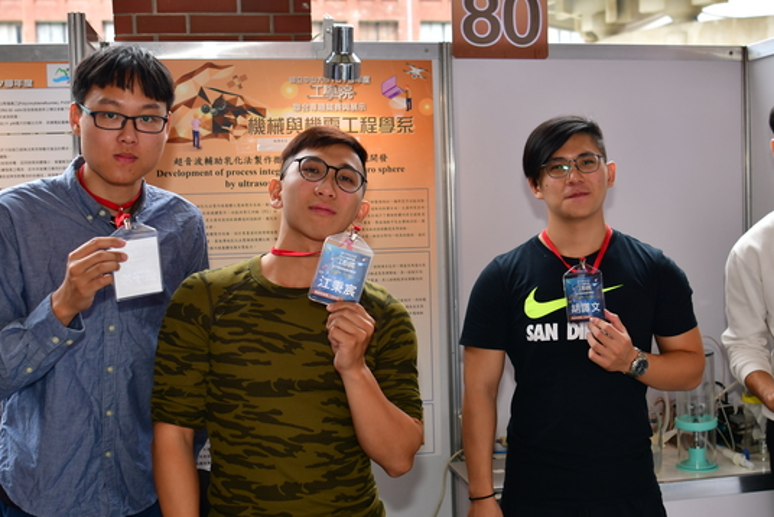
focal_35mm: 47
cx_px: 456
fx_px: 1011
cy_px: 271
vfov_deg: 28.7
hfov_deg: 41.7
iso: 100
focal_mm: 24
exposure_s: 1/250
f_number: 2.8
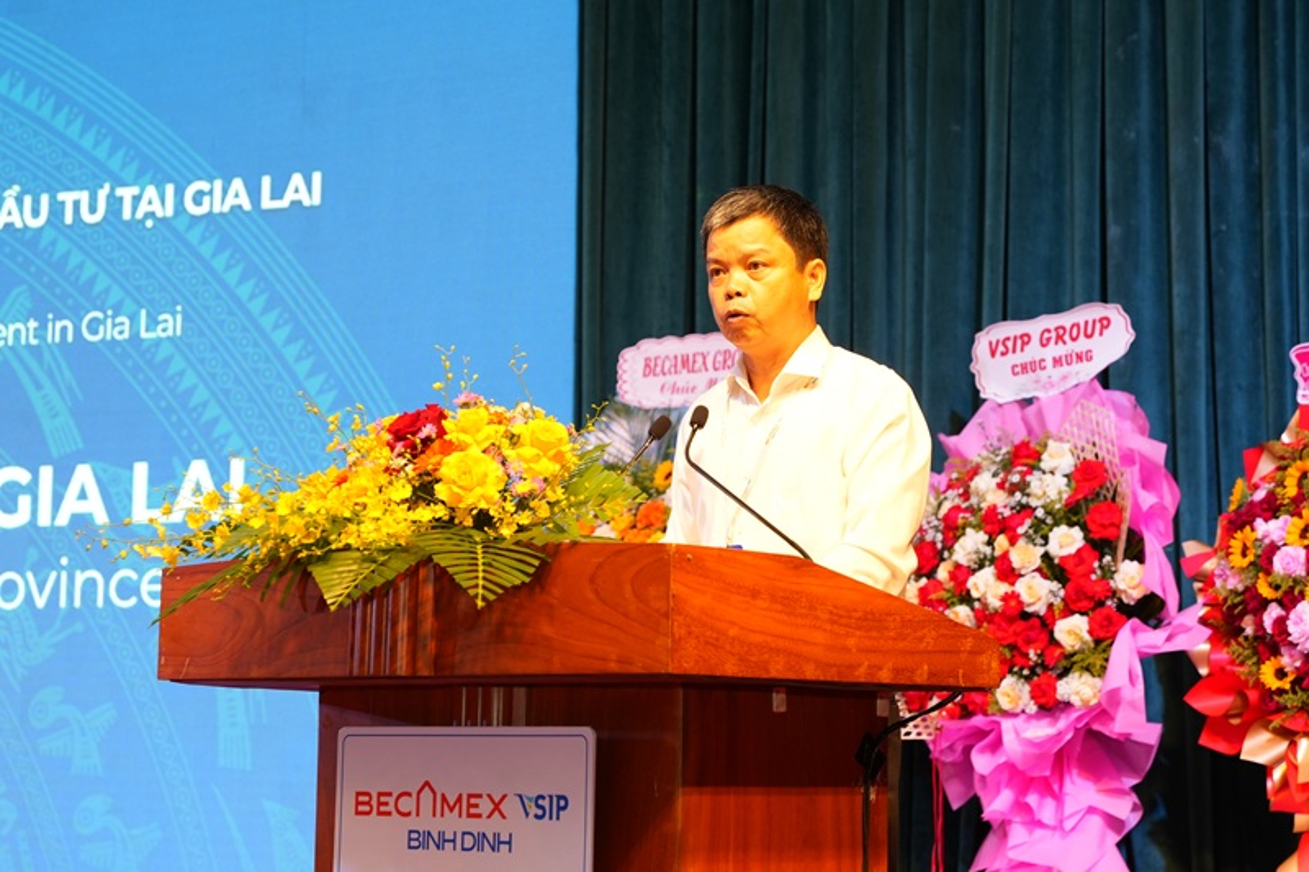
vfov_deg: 15.9
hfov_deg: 23.6
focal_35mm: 86
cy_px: 436
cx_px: 654
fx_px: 3126
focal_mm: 57.5
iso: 800
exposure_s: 1/200
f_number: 4
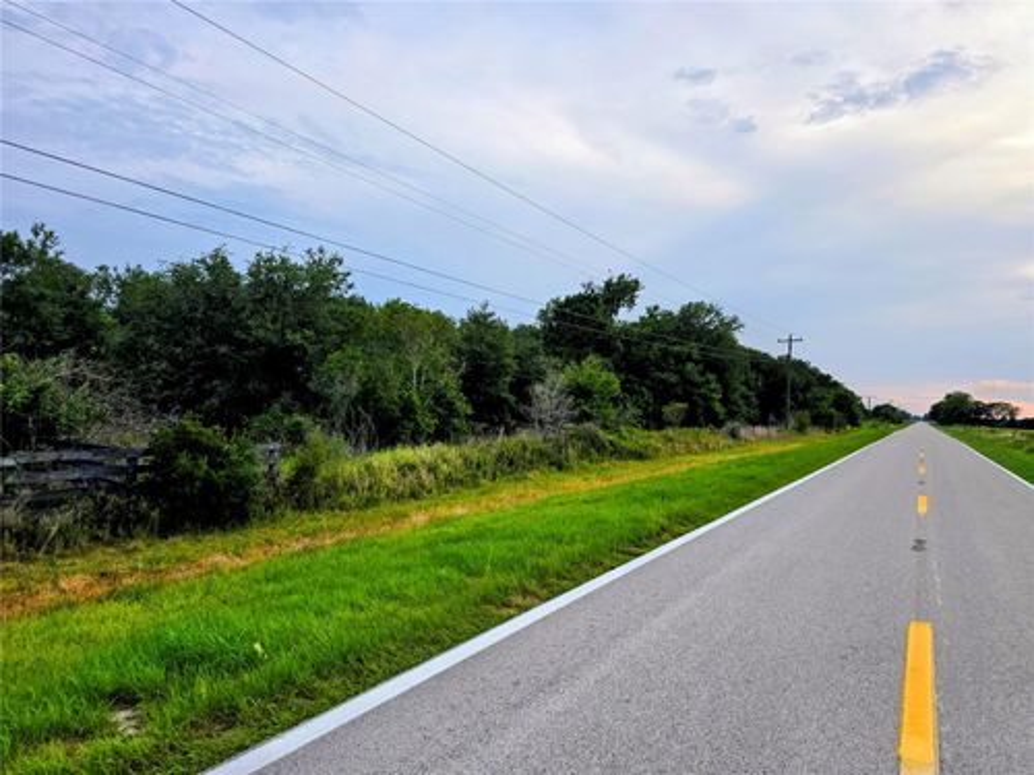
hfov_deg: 73.9
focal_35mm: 23
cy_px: 388
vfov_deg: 58.9
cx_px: 517
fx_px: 687
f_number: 1.7
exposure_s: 1/180
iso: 50
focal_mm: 6.3
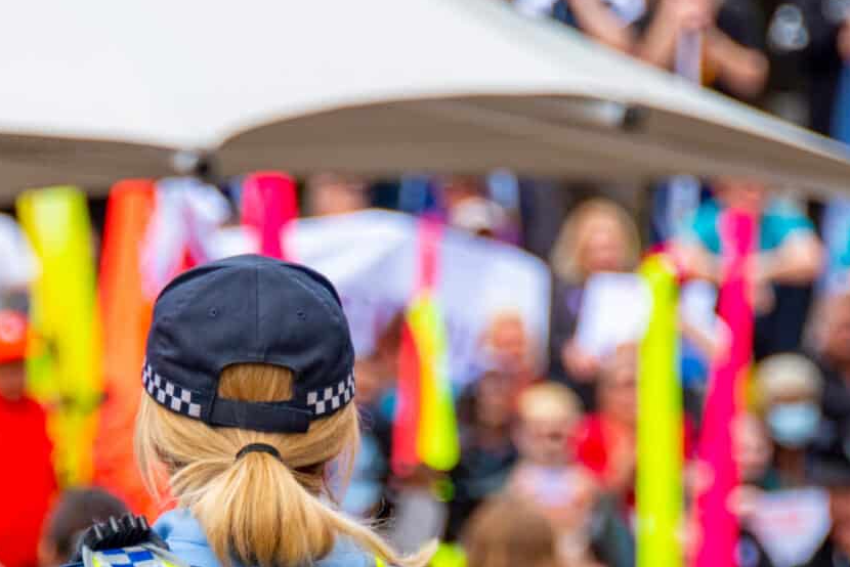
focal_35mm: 586
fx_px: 13840
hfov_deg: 3.5
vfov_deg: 2.3
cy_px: 689
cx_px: 289
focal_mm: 190
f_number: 5.6
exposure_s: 1/500
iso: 360
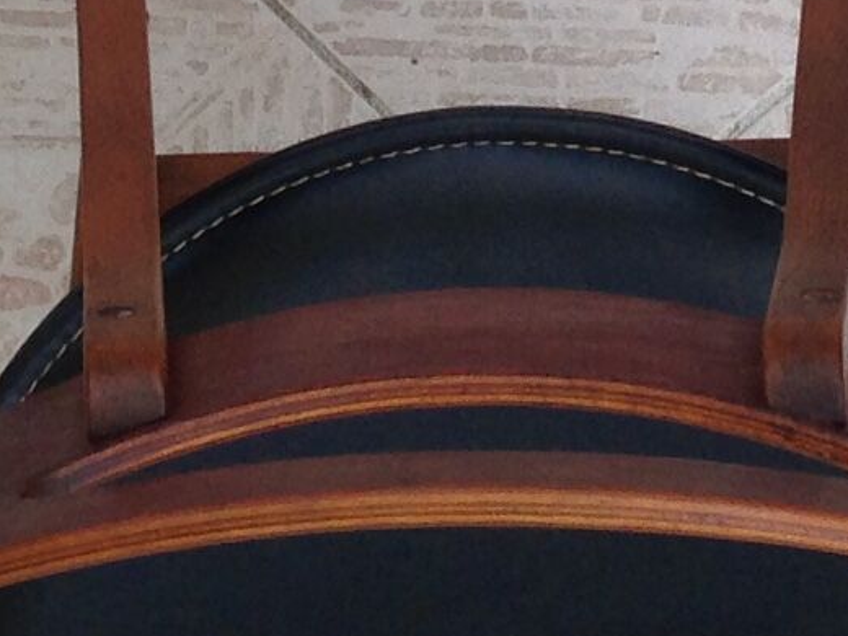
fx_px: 5071
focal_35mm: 207
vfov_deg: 6.9
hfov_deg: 9.6
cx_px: 338
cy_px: -657
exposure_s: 1/275
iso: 50
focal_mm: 4.12
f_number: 2.4
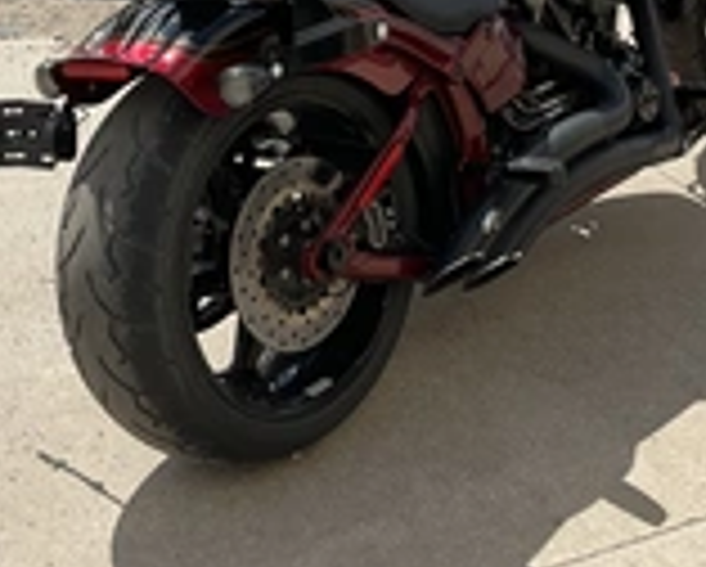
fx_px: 1506
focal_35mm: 72
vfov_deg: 20.5
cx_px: 427
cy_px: -18
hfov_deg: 26.3
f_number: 1.8
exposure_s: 1/2427
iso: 25
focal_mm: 3
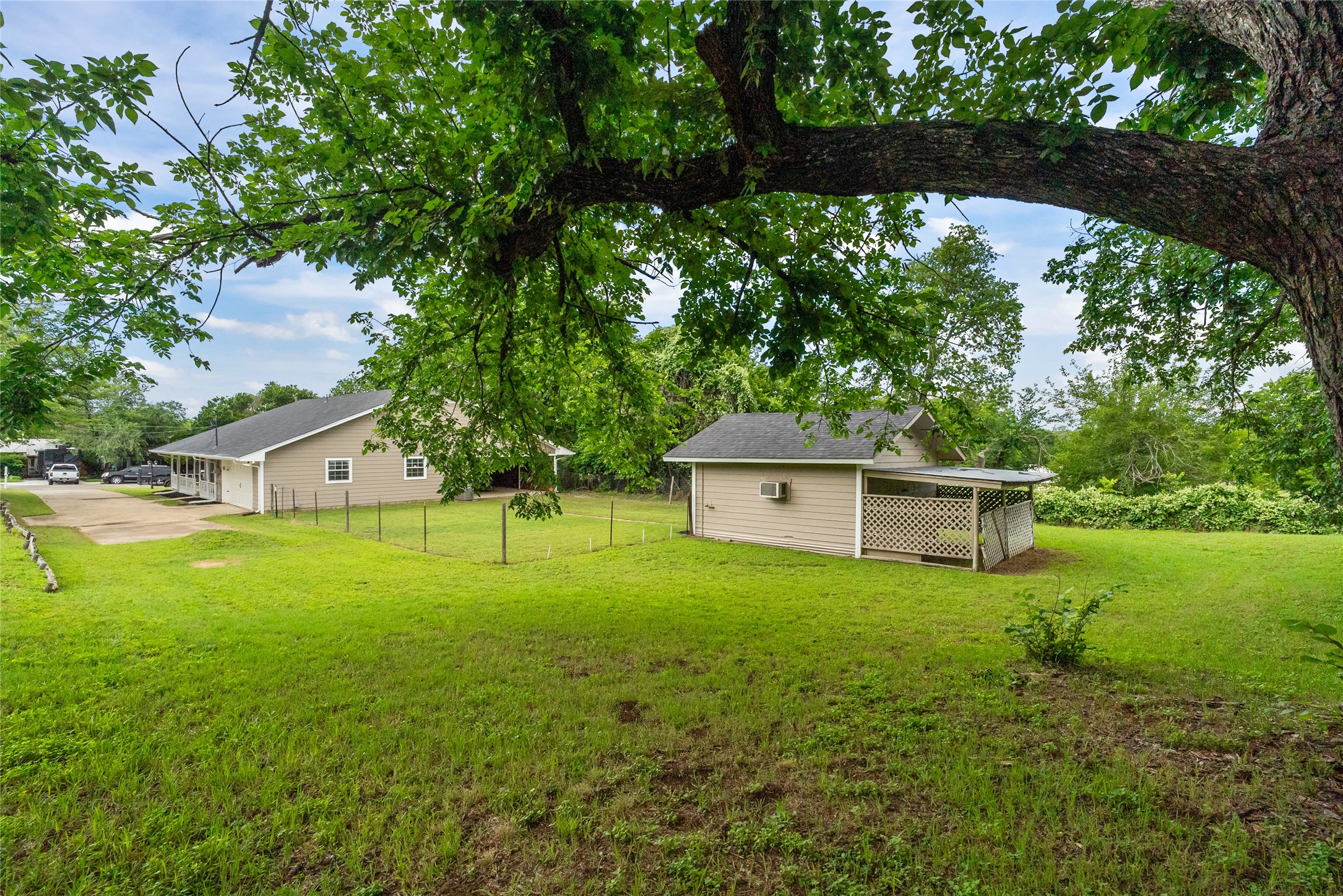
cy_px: 448
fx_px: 597
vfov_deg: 73.8
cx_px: 672
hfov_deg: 96.7
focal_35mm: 16
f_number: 8
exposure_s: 1/800
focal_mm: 16
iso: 640
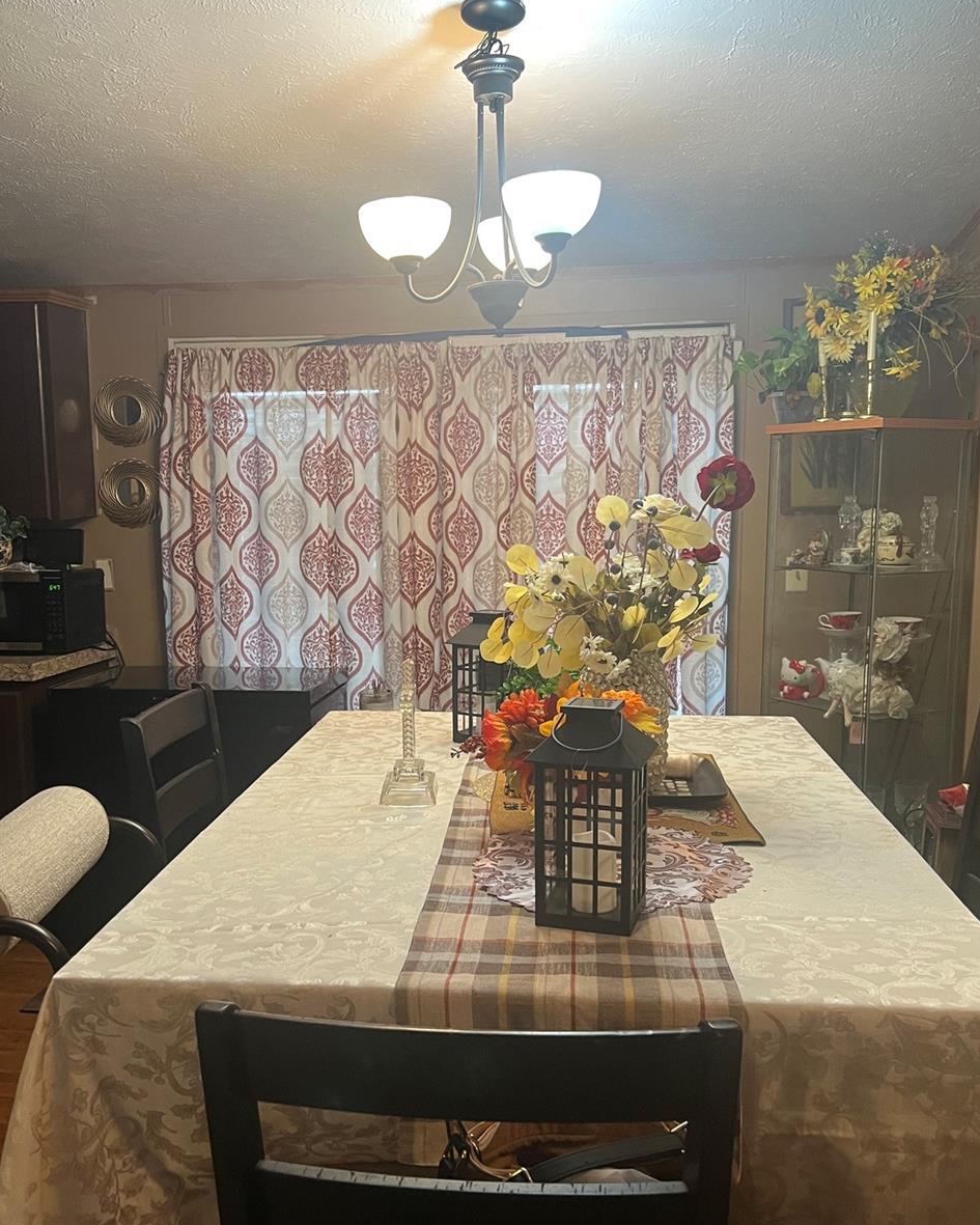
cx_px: 464
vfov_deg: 54.2
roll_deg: +0.6
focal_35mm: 33
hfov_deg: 44.5
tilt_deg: -7.0
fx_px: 1196
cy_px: 656
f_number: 1.5
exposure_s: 1/60
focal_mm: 5.7
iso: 160
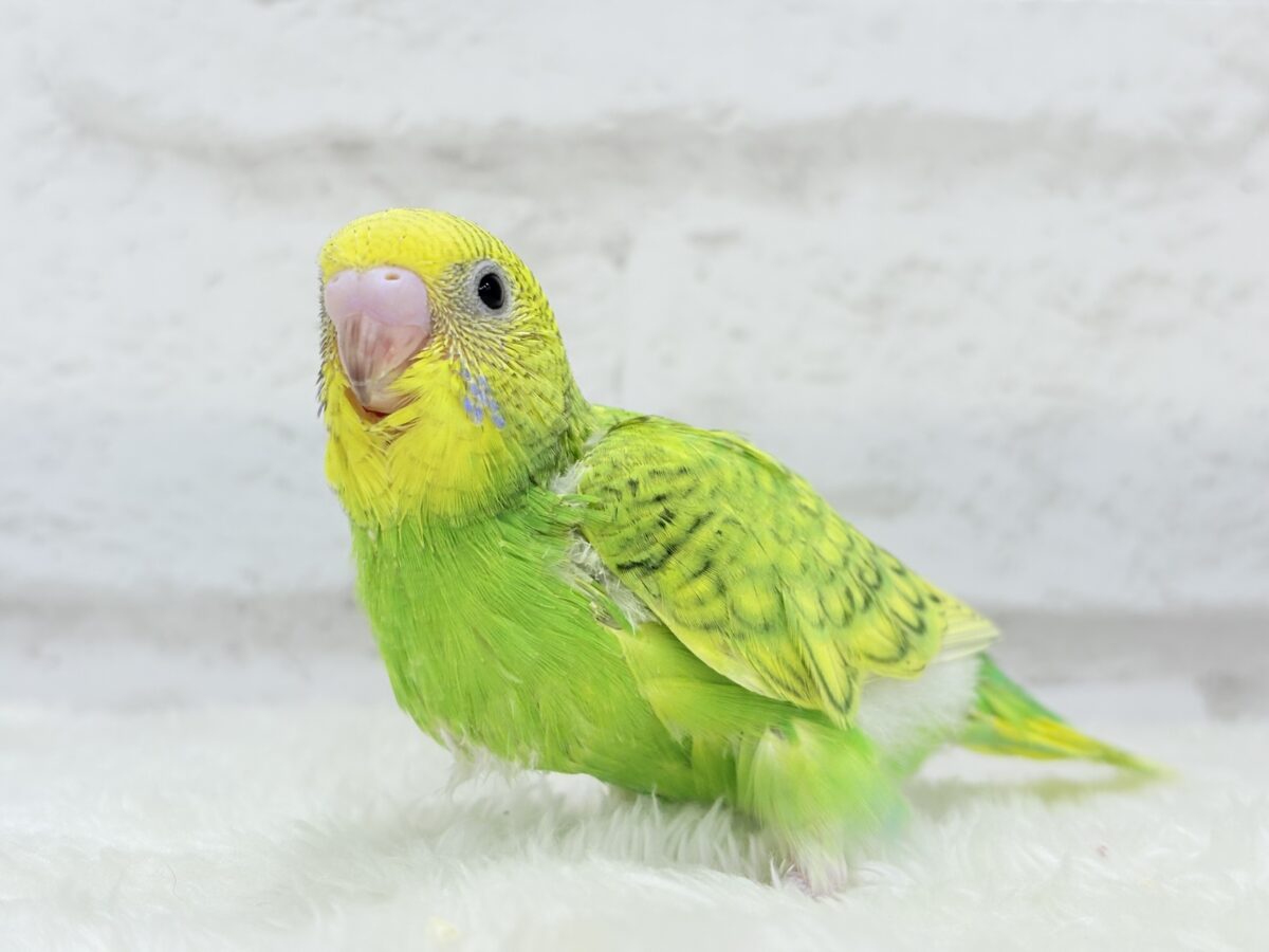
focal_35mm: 52
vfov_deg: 28.0
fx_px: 1906
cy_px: 476
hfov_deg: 36.8
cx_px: 634
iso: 64
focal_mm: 5.96
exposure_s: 1/100
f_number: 1.6
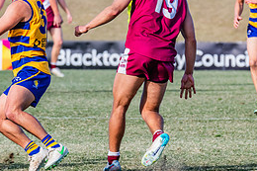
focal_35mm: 724
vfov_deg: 1.9
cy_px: 44
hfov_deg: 2.8
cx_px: 32
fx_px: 5165
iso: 800
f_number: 10
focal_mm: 290
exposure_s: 1/640
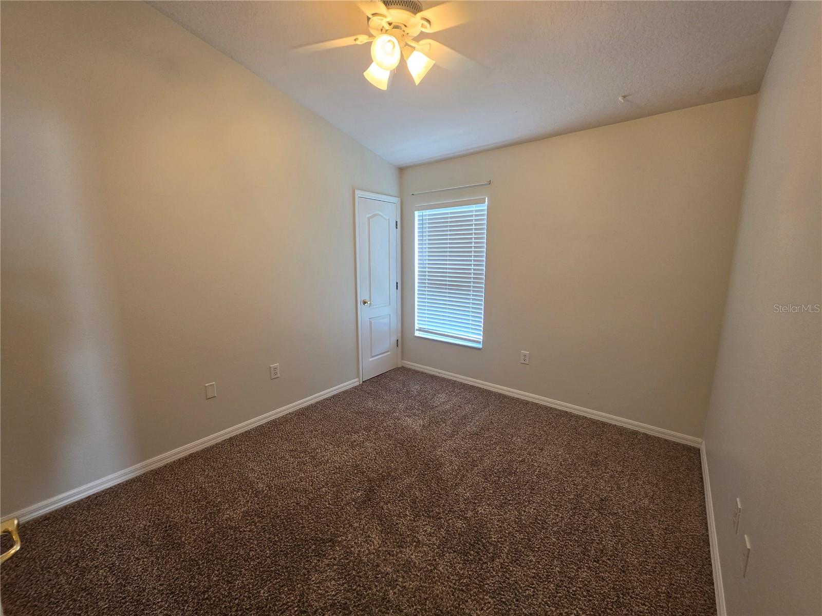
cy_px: 308
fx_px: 309
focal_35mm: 13
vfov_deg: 89.9
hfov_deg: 106.2
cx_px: 411
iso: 160
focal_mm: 2.2
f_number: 1.9
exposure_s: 1/120
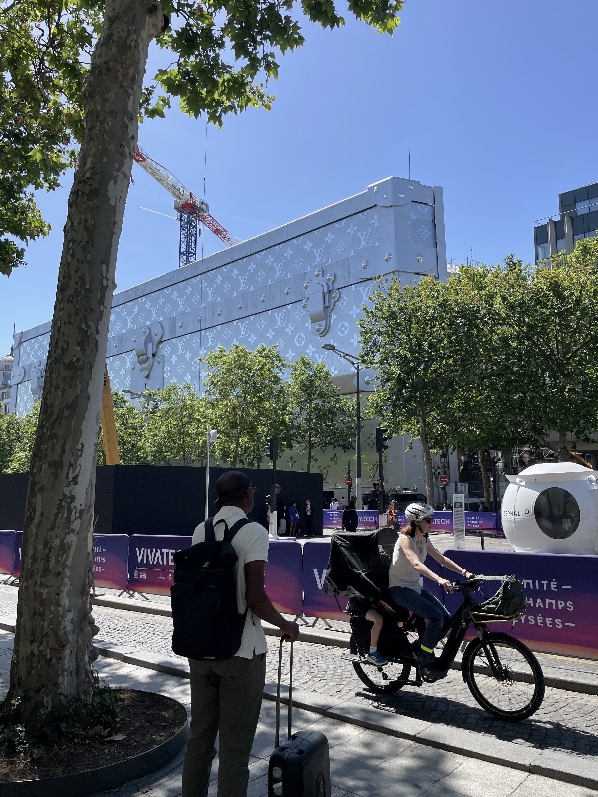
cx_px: 299
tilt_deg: +9.3
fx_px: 599
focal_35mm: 26
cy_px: 398
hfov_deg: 53.1
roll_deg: +1.2
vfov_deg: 67.3
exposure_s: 1/2092
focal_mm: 4.2
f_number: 1.6
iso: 32
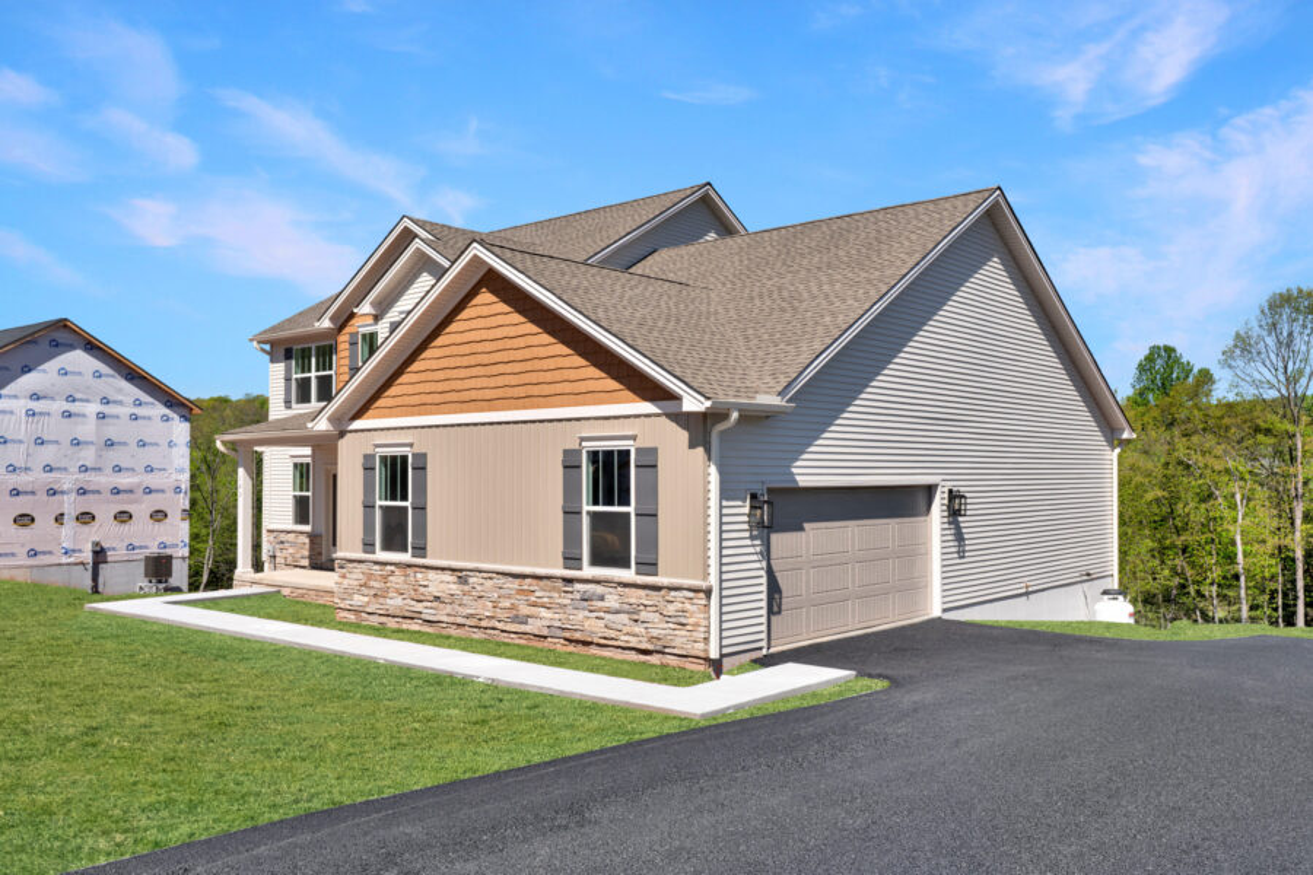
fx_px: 1058
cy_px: 438
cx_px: 656
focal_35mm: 29
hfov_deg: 63.7
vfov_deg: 45.0
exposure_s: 1/320
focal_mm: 29
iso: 100
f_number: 9
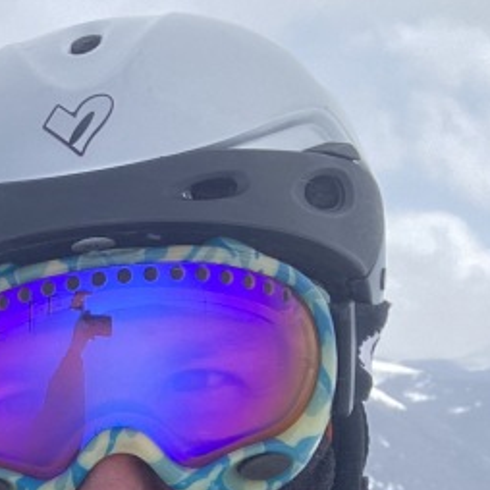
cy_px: 635
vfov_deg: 19.5
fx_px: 1313
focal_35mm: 82
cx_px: -241
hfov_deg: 18.7
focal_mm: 2.71
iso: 25
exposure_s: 1/1316
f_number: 2.2
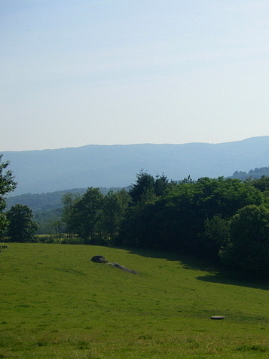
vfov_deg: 20.9
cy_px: 179
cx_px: 189
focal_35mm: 94
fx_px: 975
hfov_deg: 15.7
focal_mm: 11.5
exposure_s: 1/320
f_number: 7.6
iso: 80
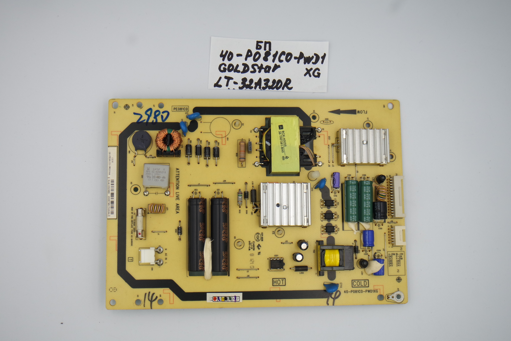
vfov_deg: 28.1
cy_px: 170
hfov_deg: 41.1
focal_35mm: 48
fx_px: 681
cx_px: 256
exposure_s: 1/125
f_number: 5.6
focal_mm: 18
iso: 160
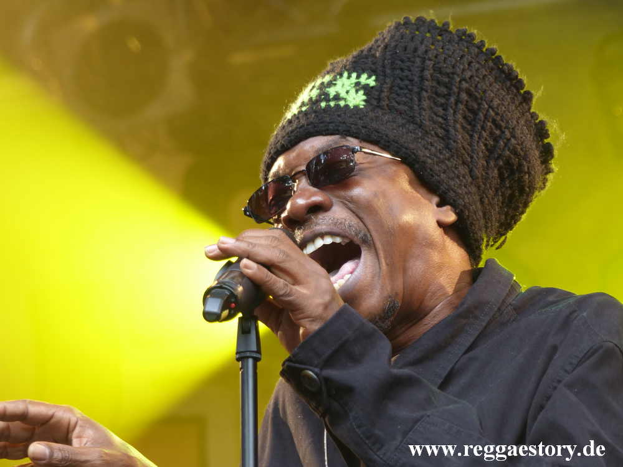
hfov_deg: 6.3
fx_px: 5687
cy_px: 234
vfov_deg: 4.7
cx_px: 312
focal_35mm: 316
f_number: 2.8
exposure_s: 1/100
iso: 125
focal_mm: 56.9
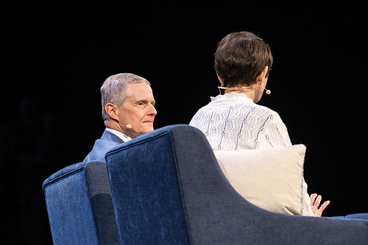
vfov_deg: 6.6
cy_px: 95
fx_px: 2122
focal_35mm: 208
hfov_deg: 9.9
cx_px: 143
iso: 1000
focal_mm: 170
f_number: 5
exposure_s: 1/160
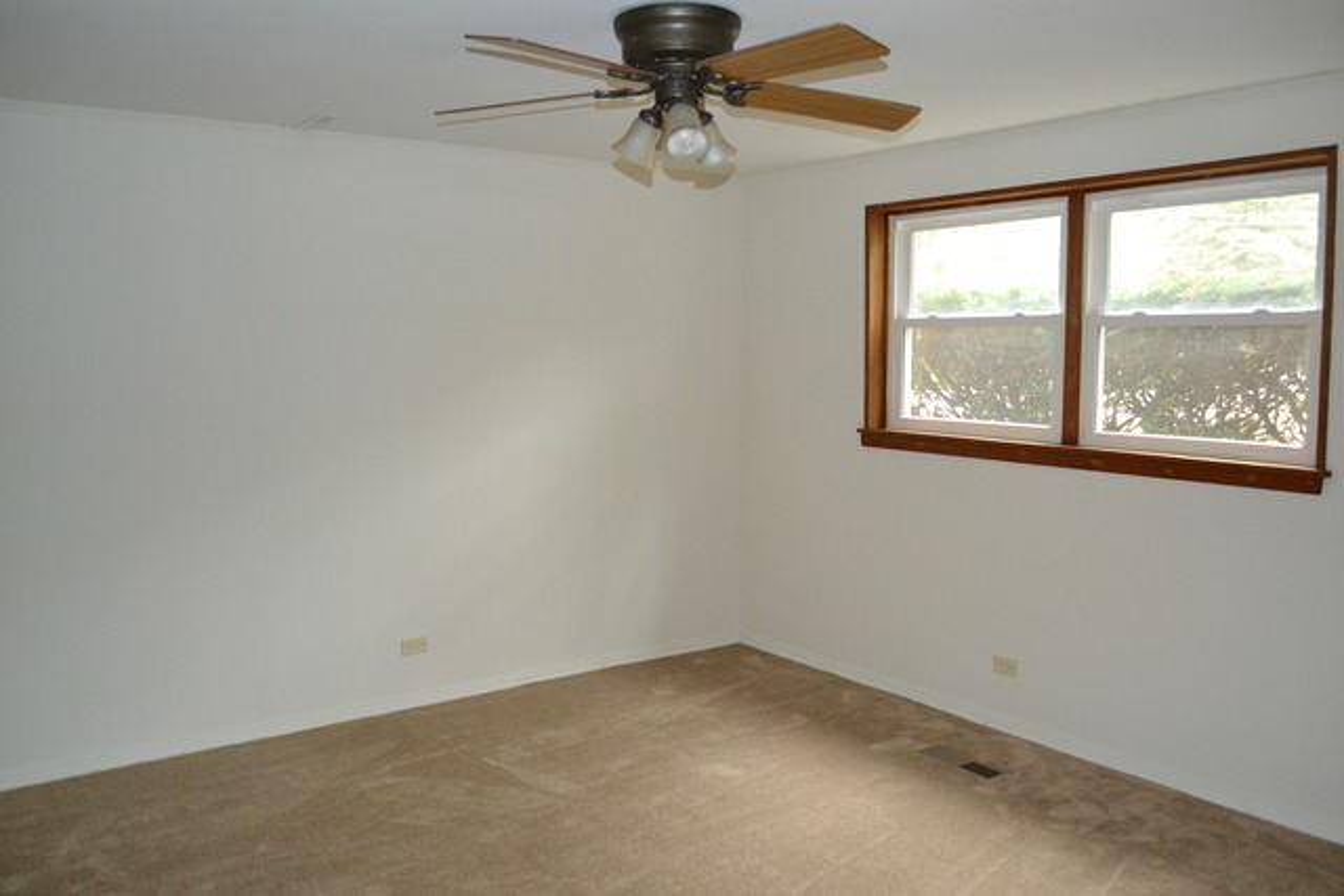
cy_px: 448
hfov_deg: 67.4
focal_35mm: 27
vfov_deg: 48.0
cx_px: 672
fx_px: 1008
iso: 2000
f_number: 3.5
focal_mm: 18
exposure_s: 1/60
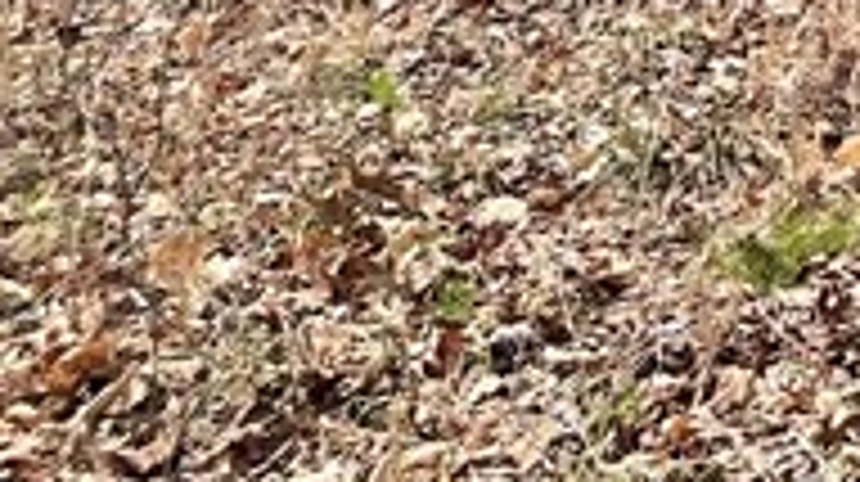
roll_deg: -4.4
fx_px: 3463
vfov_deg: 7.5
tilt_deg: +7.3
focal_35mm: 152
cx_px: 1486
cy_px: -662
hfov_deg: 13.0
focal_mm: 4.2
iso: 32
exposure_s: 1/1401
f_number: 1.6
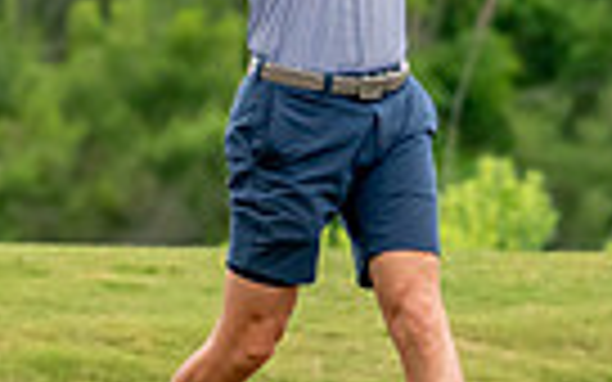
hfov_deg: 1.1
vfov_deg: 0.7
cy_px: -38
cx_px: 248
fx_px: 31457
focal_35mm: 1886
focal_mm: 290
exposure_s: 1/2000
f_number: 5.6
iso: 1400
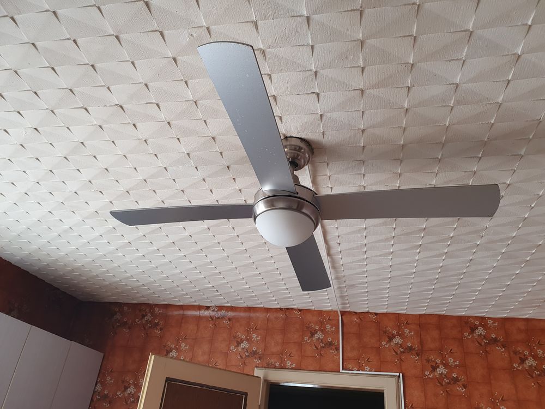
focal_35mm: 26
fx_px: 409
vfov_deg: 53.1
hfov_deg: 67.3
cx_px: 272
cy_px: 204
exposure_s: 1/100
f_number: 2.4
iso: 100
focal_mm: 4.32
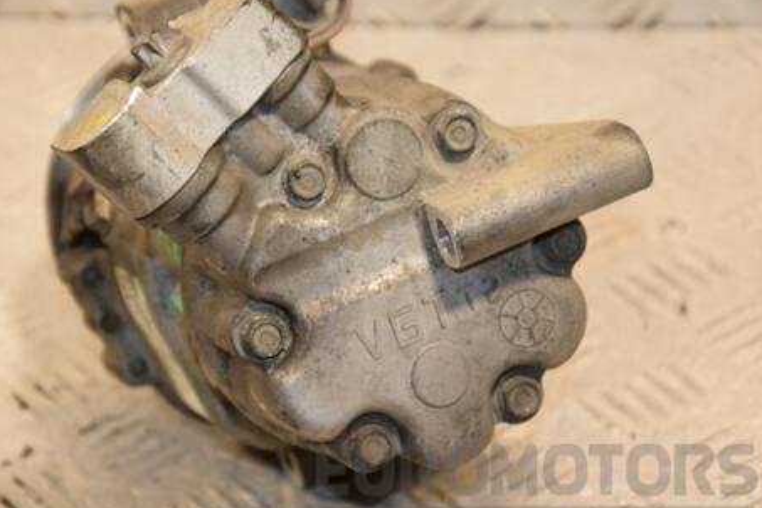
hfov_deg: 11.5
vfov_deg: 7.7
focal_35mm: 179
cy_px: 246
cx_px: 284
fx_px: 3789
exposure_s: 1/200
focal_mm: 90
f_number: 5.6
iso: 800
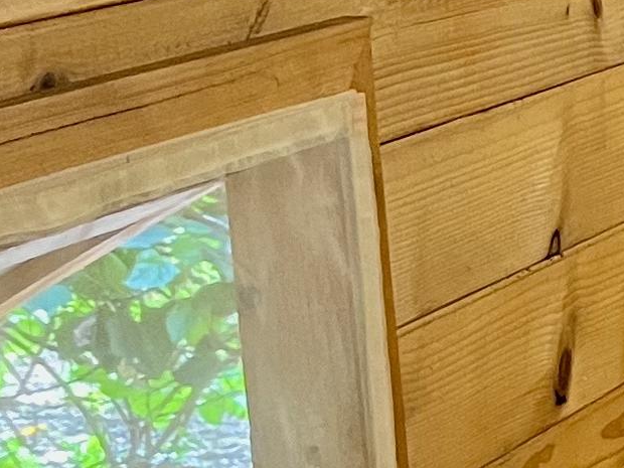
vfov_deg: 8.8
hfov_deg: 9.2
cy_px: 123
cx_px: 1914
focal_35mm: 169
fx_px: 3046
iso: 200
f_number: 1.6
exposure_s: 1/50
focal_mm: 5.1
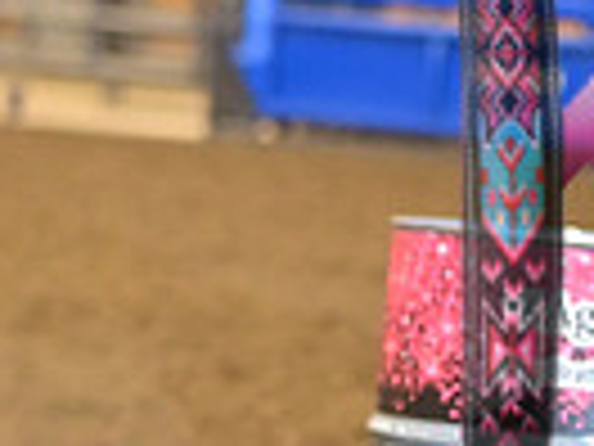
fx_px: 8099
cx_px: 1292
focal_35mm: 472
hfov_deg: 4.1
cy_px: 128
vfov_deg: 3.2
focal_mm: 112
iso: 2500
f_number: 3.5
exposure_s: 1/250
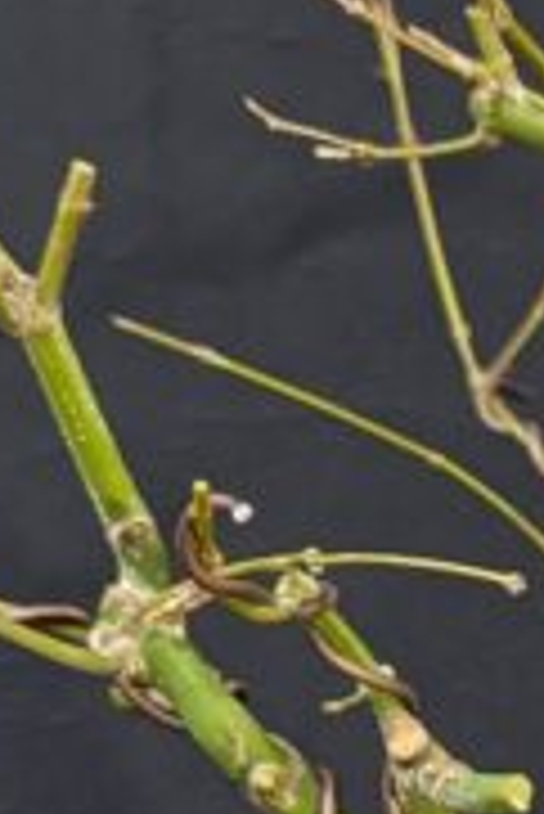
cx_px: 877
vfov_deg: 14.2
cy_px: 913
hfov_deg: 9.4
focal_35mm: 141
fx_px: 3190
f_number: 1.85
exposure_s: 1/100
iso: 222
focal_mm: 6.81
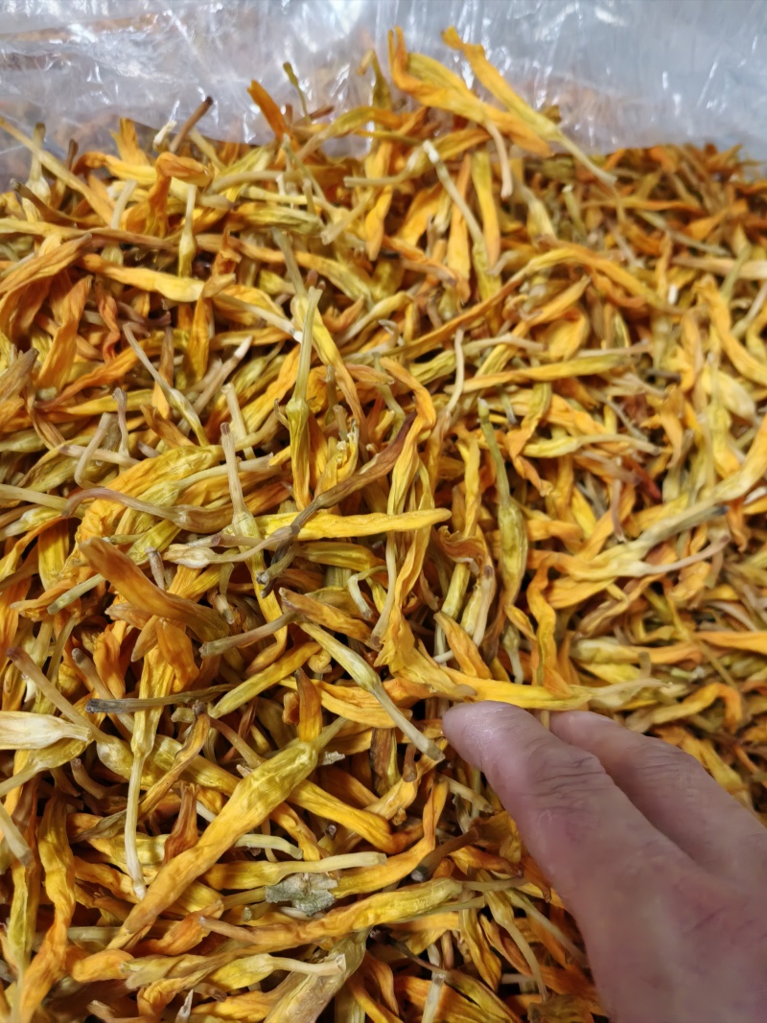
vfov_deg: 65.3
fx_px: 798
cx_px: 384
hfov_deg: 51.3
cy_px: 512
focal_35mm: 27
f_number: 2
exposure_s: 1/167
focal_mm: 5.72
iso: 500
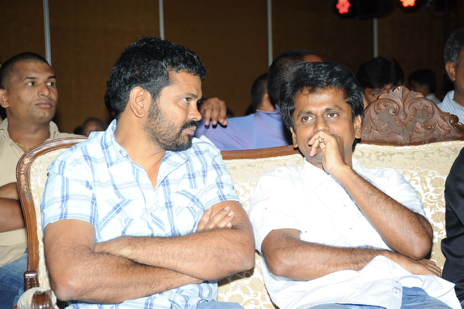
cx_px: 232
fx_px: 1159
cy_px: 154
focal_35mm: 90
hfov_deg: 22.6
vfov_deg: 15.2
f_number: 6.3
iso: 400
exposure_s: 1/125
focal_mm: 90
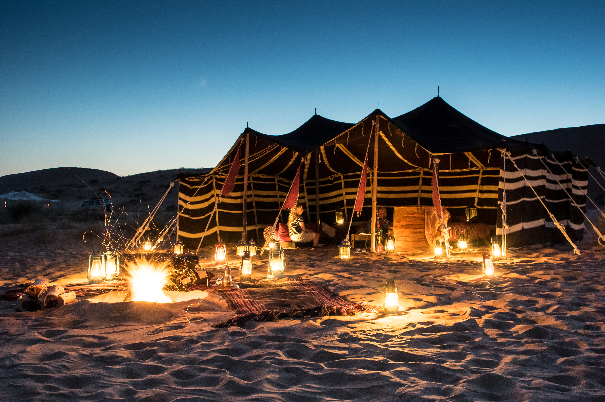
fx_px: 604
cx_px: 302
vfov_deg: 36.8
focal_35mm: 36
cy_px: 201
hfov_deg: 53.2
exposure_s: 3
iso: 800
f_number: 6.7
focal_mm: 24
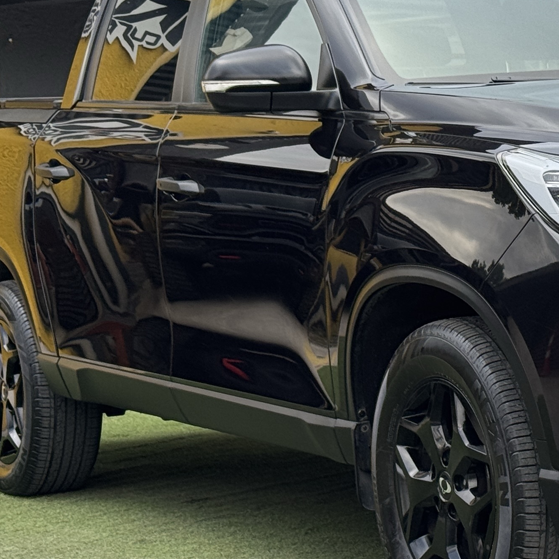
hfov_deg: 13.3
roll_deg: +2.0
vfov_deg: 13.5
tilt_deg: -0.6
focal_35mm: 129
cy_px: 238
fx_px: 2357
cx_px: 593
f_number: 1.78
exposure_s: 1/433
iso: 64
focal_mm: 6.76
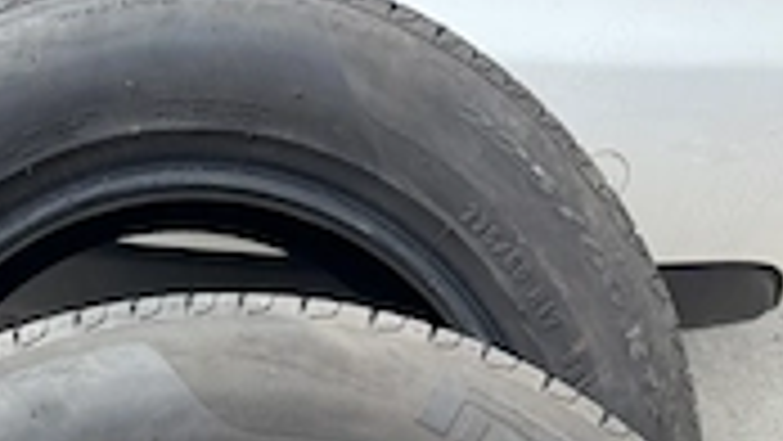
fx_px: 1246
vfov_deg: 15.8
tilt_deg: -51.9
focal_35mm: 60
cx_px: 234
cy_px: 878
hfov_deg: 34.4
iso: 64
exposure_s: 1/249
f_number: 1.78
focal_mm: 6.76
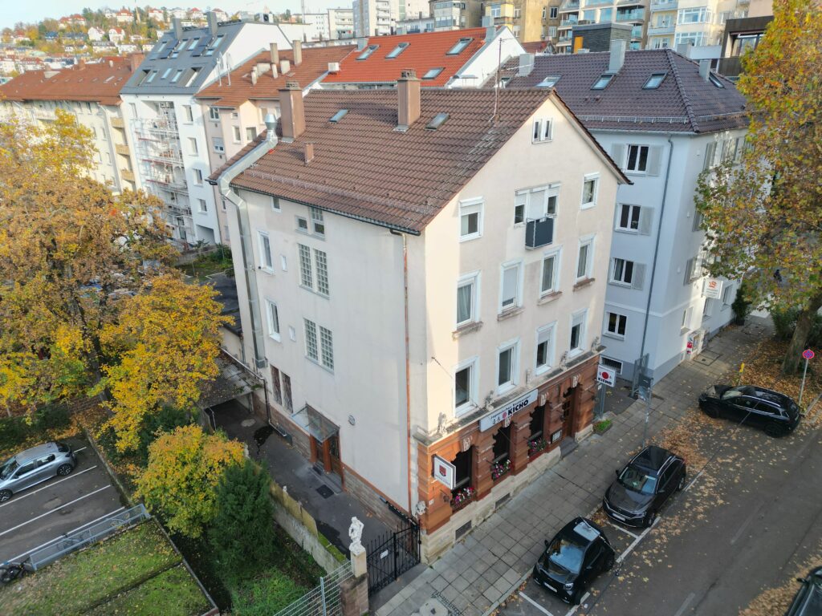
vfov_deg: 56.8
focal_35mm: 24
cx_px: 411
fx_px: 570
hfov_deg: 71.6
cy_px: 308
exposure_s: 1/640
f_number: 1.7
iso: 120
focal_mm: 6.72
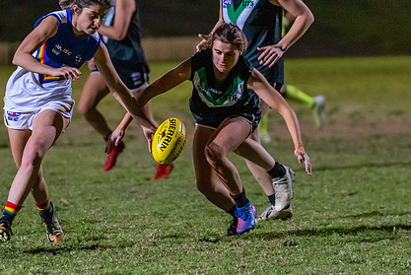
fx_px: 4217
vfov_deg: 3.7
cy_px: 154
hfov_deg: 5.6
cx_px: 116
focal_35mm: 369
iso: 10000
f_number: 2.8
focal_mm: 180
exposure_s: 1/1000
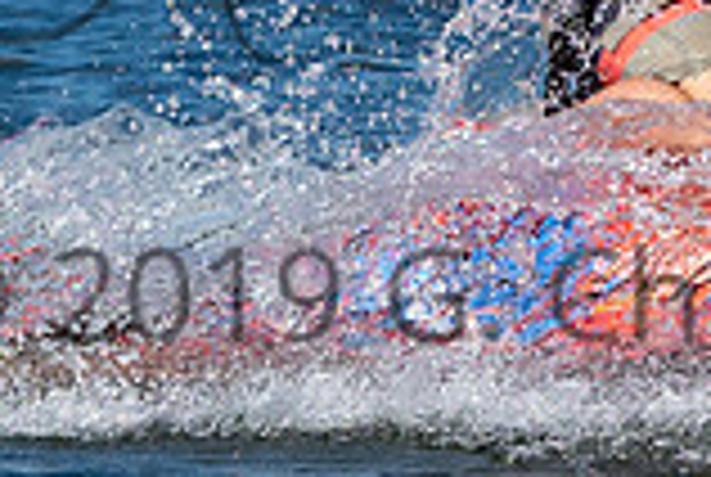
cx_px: 1268
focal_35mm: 1708
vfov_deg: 0.8
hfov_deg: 1.2
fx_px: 33796
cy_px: 110
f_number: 4.5
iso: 200
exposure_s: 1/2500
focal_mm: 120
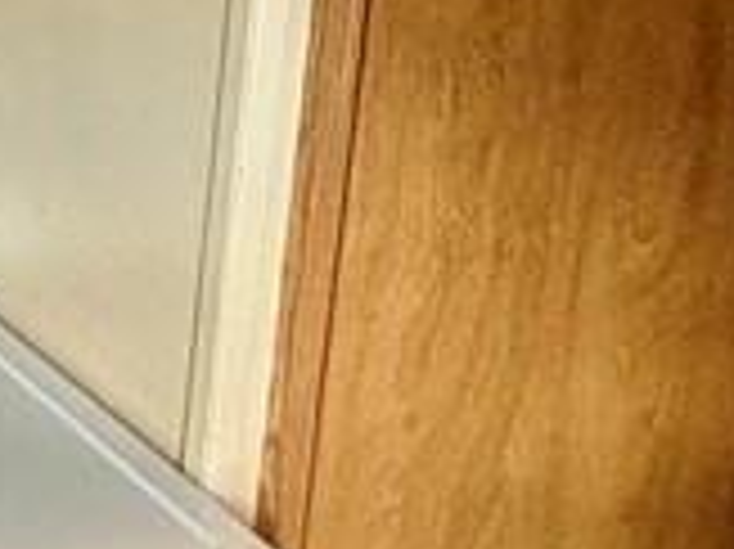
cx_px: -896
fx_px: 1865
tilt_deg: -9.1
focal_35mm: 88
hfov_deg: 15.5
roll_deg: +0.2
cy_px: -194
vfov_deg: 15.8
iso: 640
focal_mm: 2.22
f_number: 2.2
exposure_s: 1/40
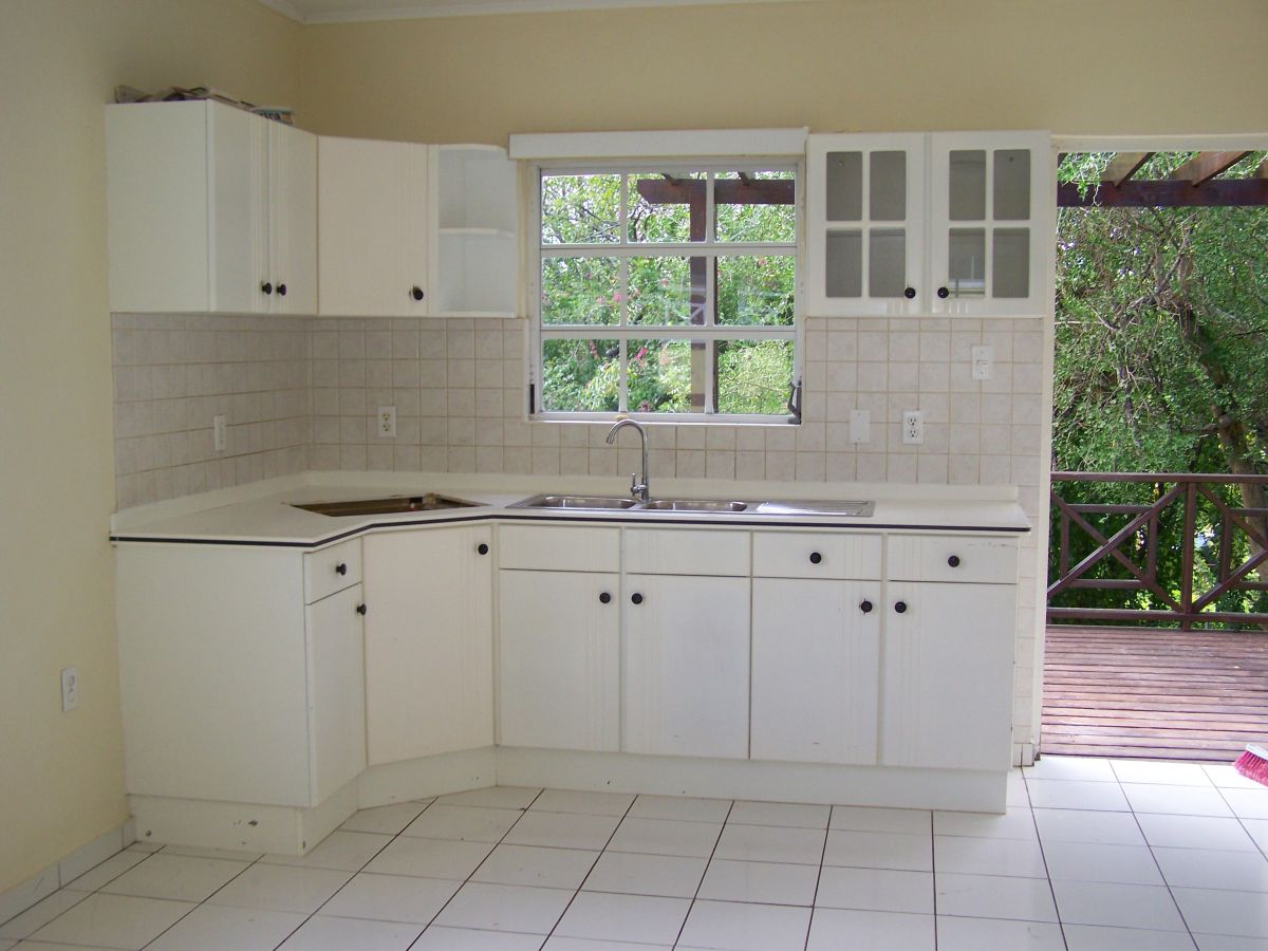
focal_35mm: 38
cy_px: 476
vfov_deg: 37.7
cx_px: 634
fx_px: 1392
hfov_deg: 49.0
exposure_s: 1/80
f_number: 2.8
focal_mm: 6.3
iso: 80
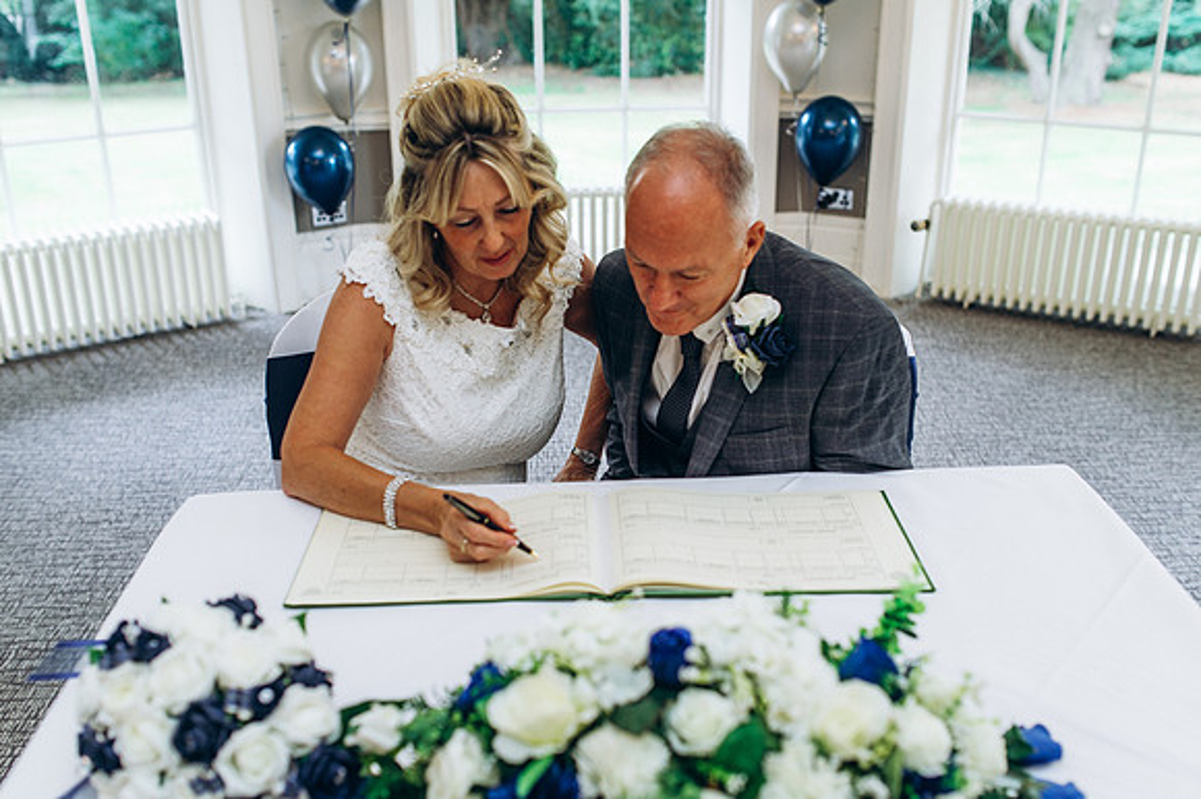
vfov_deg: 37.1
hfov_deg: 53.5
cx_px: 600
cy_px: 400
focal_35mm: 36
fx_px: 1192
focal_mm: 35
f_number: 2.8
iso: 160
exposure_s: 1/100
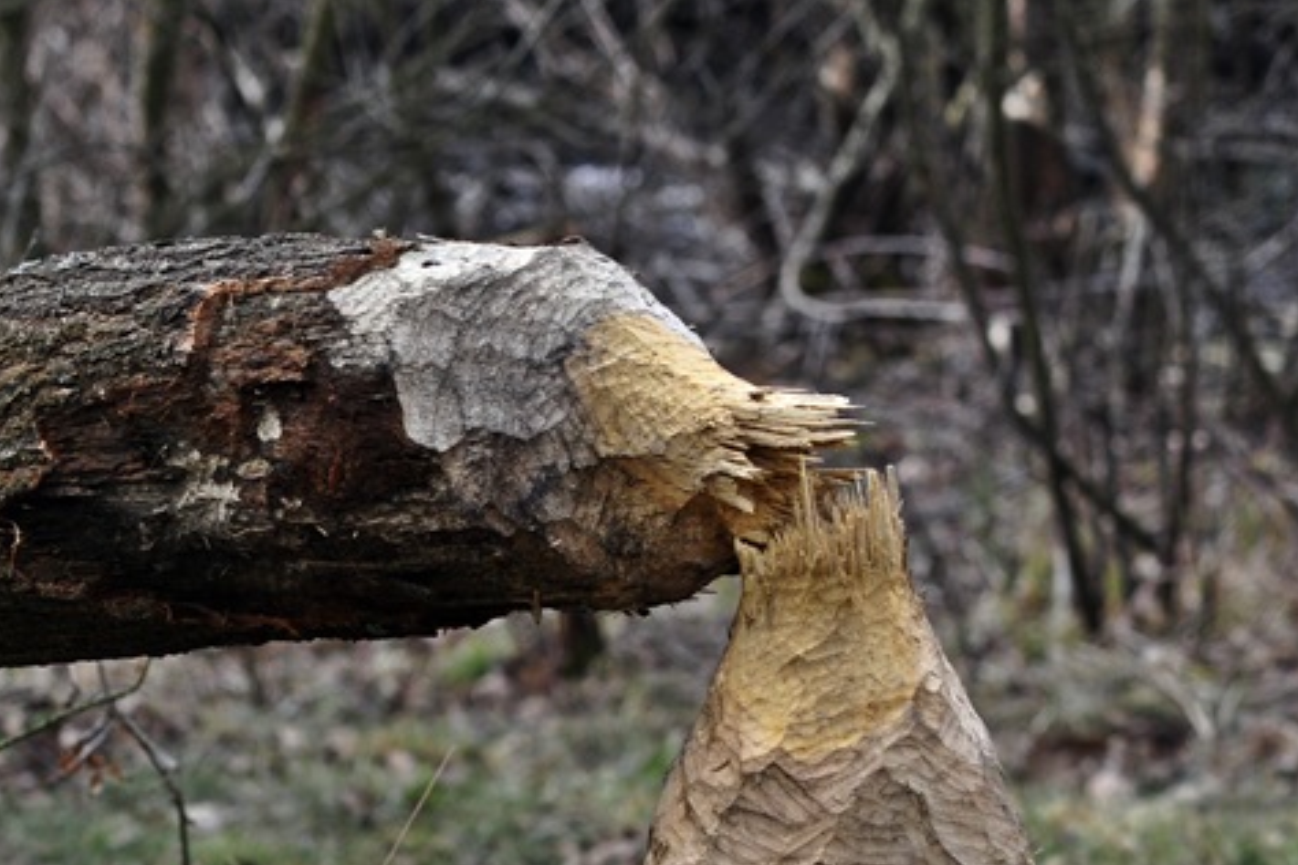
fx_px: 9917
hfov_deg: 7.5
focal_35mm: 275
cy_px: 854
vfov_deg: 5.0
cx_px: 433
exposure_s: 1/320
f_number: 8
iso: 400
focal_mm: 85
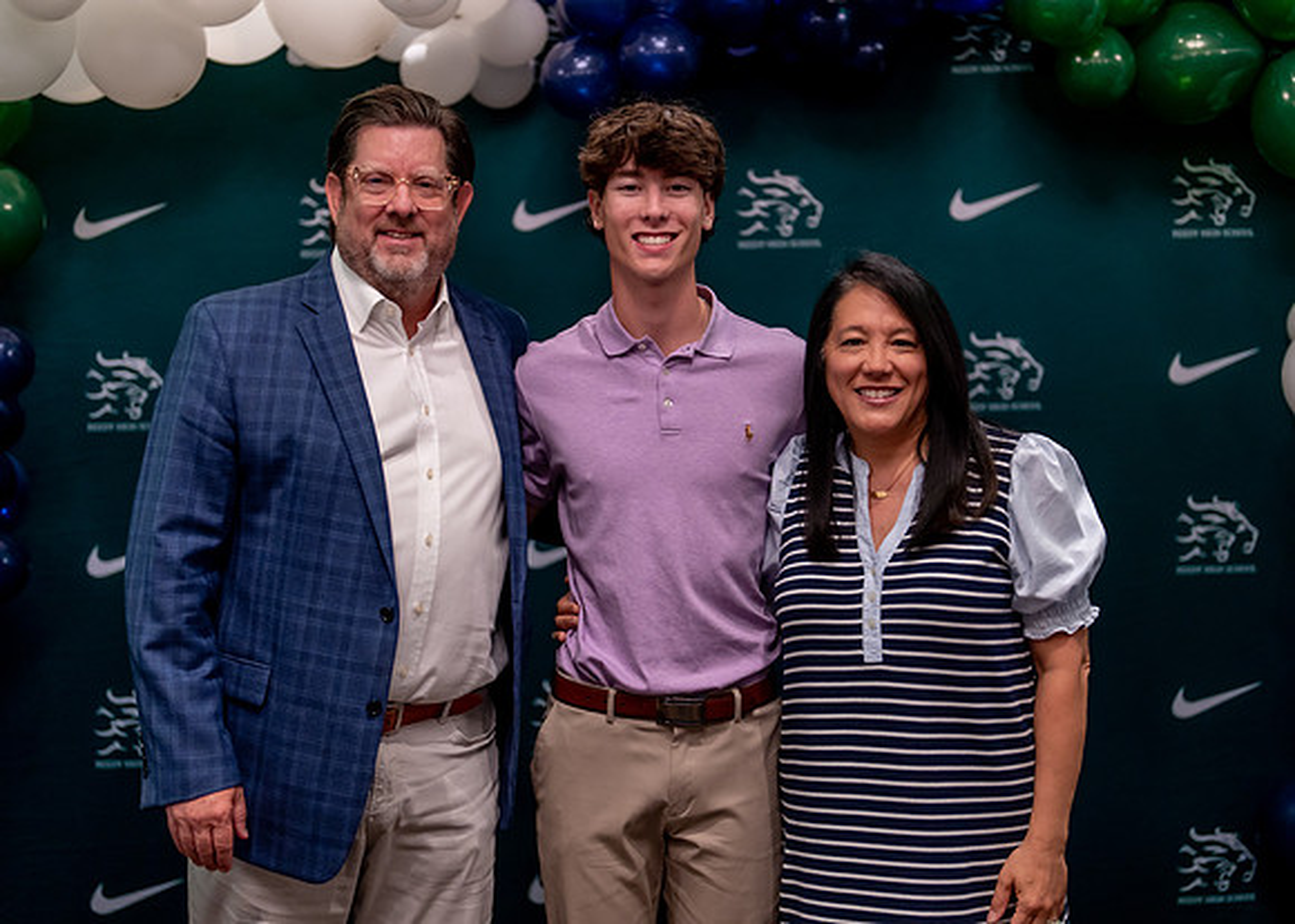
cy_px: 461
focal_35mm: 54
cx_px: 667
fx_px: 1996
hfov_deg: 35.9
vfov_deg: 26.1
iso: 800
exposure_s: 1/320
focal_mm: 50
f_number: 1.2
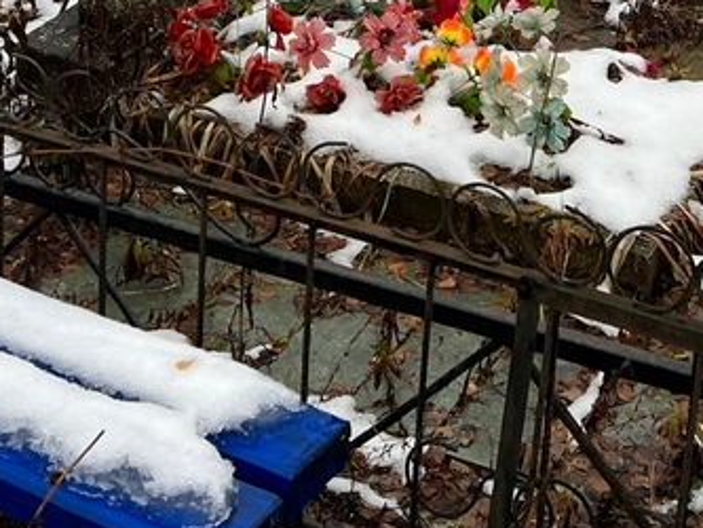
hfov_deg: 24.4
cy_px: -241
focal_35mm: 80
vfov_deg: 16.9
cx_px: 401
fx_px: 1625
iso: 50
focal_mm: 5.7
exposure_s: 1/404
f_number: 1.5
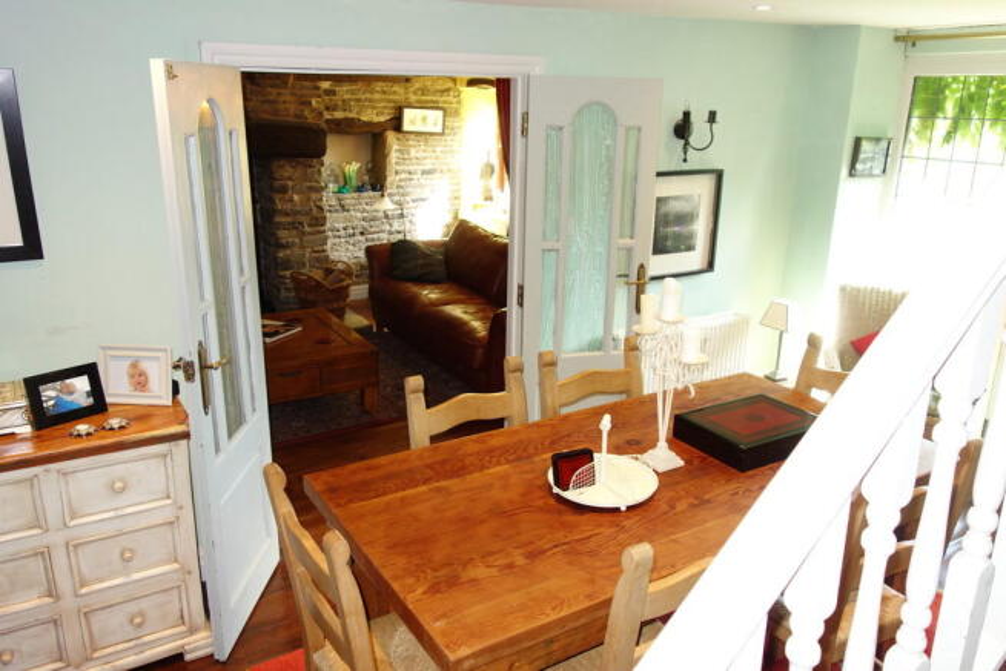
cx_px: 503
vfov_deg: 46.4
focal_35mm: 28
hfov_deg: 65.5
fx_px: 783
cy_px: 336
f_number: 1.8
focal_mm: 10.4
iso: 160
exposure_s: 1/30
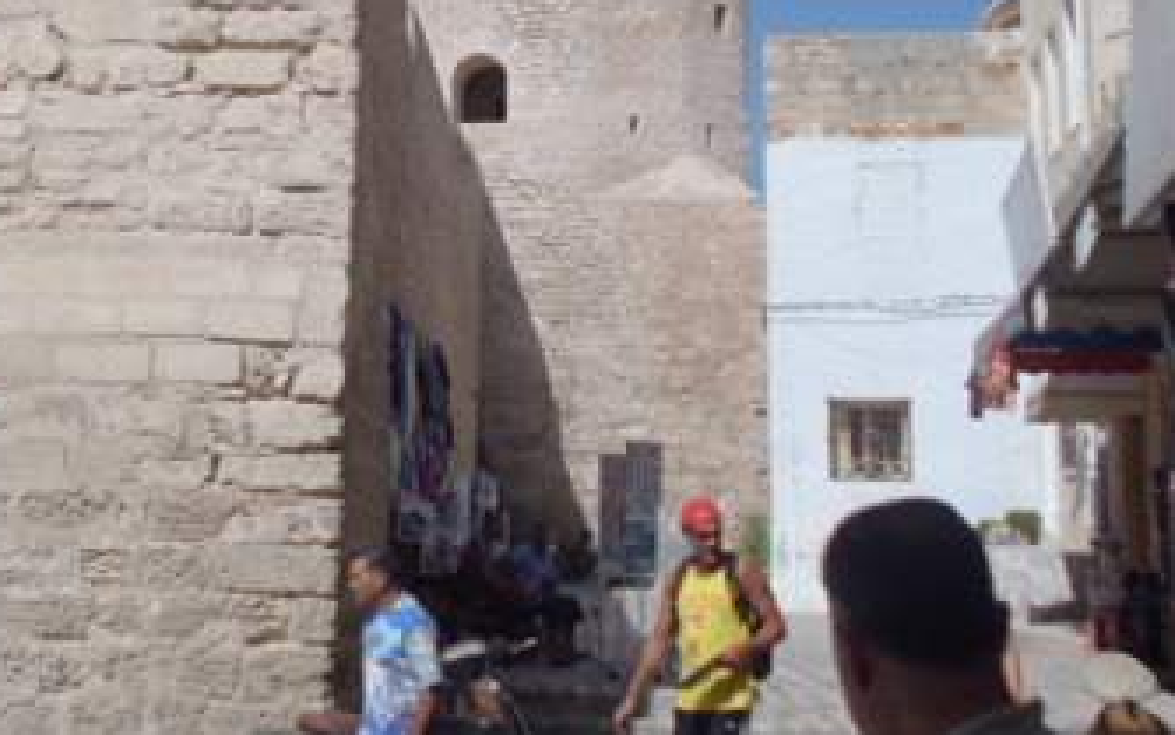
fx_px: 2146
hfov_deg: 30.5
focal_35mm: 67
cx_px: 457
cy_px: 151
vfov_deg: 19.3
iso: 64
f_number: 9
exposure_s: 1/200
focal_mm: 6
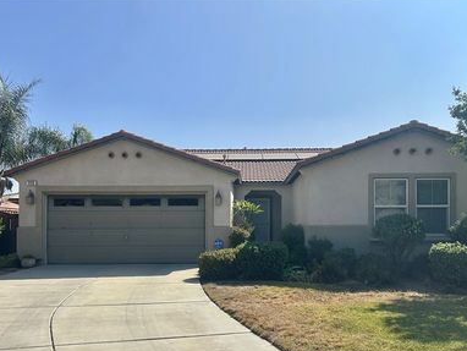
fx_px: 459
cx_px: 237
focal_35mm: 34
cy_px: 223
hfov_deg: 53.9
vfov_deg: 41.5
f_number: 1.5
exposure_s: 1/6993
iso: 50
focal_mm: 5.7
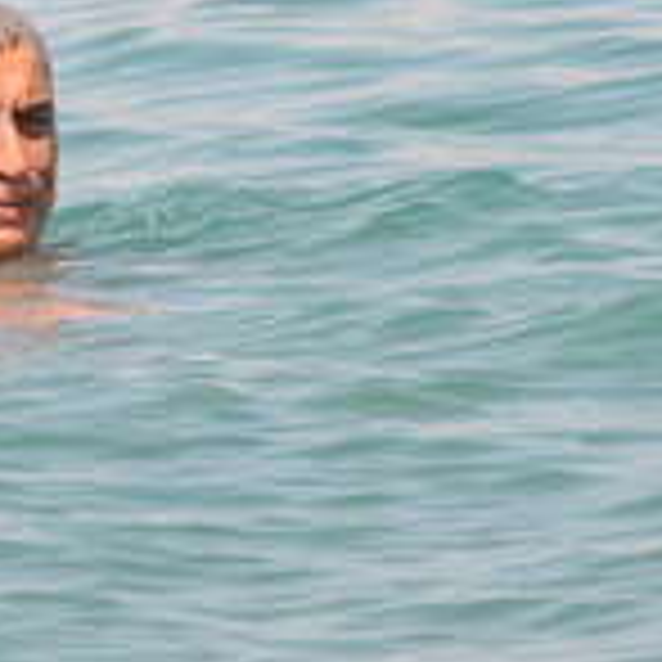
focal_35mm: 2075
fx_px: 44896
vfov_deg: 0.8
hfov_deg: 0.8
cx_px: 59
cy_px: 133
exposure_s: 1/400
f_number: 10
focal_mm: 500
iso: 400
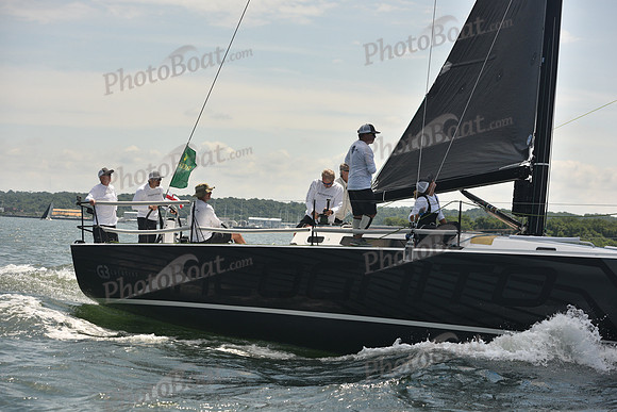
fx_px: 1200
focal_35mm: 70
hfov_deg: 28.8
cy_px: 206
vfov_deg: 19.5
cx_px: 308
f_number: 5.6
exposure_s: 1/1250
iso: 320
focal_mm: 70
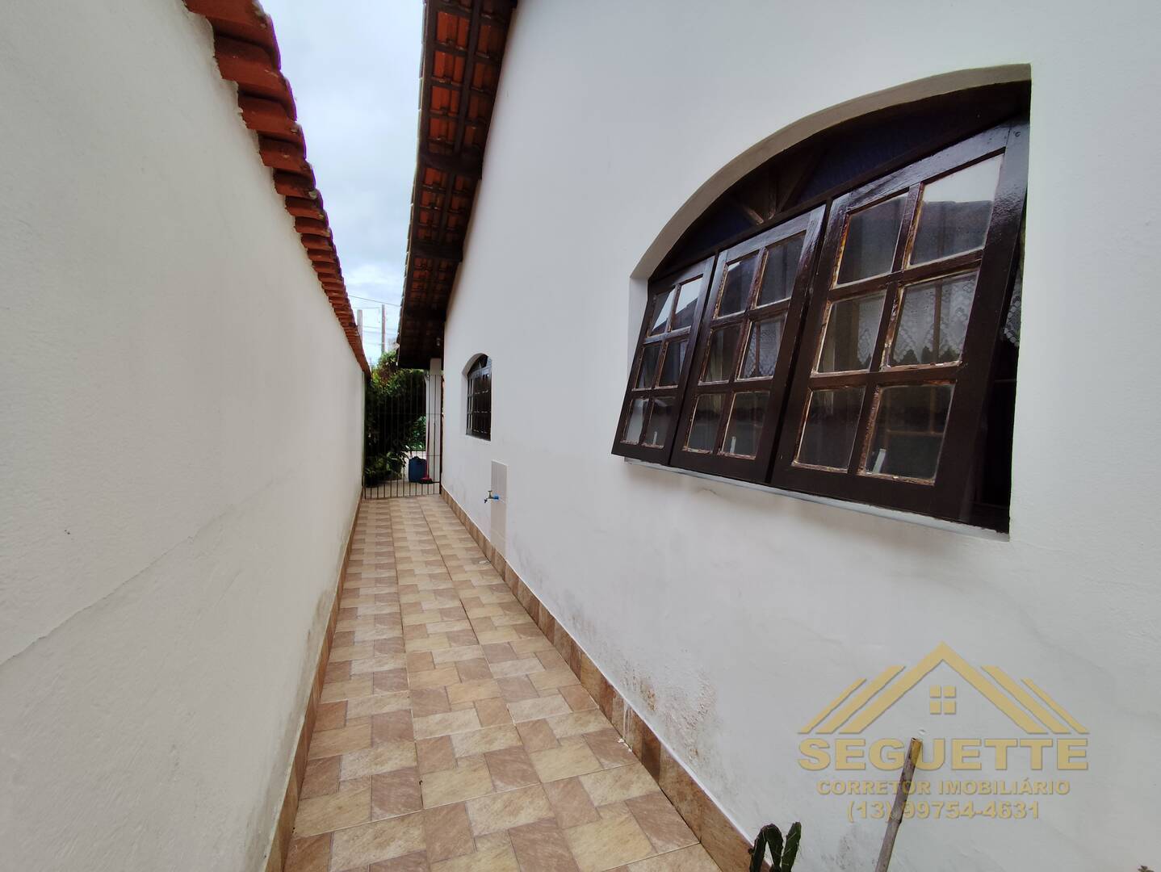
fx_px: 537
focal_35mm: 16
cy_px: 436
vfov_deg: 78.2
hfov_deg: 94.5
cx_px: 580
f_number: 2.2
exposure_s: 1/1190
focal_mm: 1.65
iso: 50
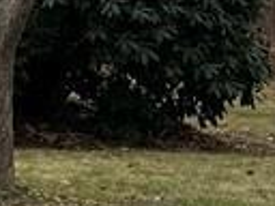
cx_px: -816
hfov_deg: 7.4
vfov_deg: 7.6
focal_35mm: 192
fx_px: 1525
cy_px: -109
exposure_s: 1/1495
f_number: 1.78
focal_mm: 6.86
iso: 80
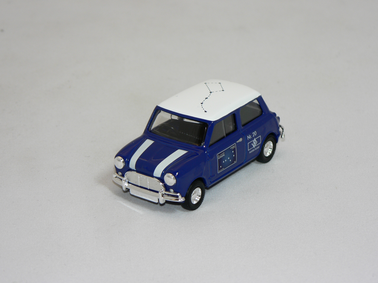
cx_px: 189
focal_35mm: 119
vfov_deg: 12.5
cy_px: 142
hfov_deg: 16.6
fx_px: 1299
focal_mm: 19.9
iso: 80
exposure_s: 1/60
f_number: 3.2
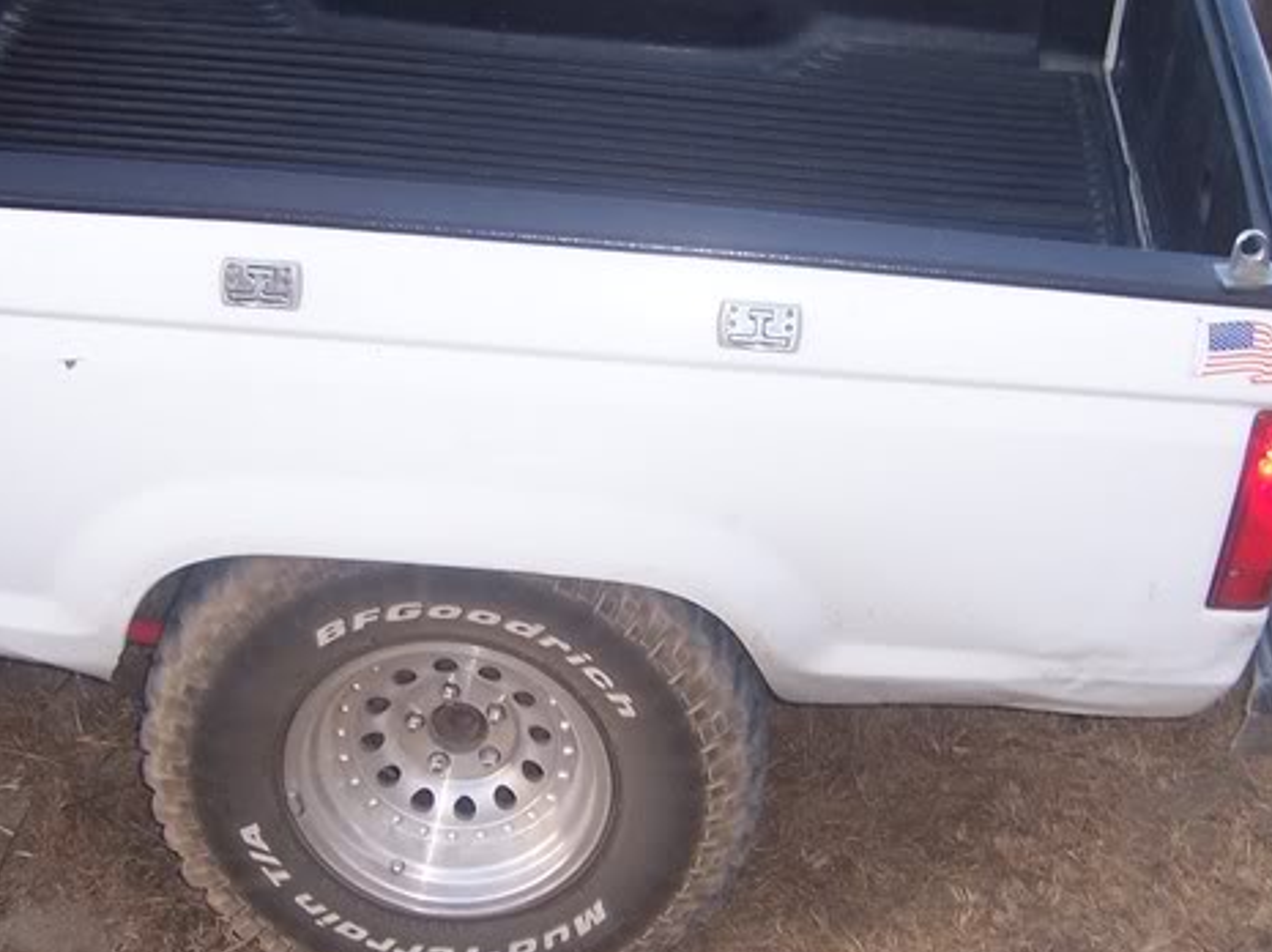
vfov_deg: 23.6
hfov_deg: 31.2
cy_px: 591
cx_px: 558
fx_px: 2276
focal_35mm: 62
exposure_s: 1/60
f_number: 3
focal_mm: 6
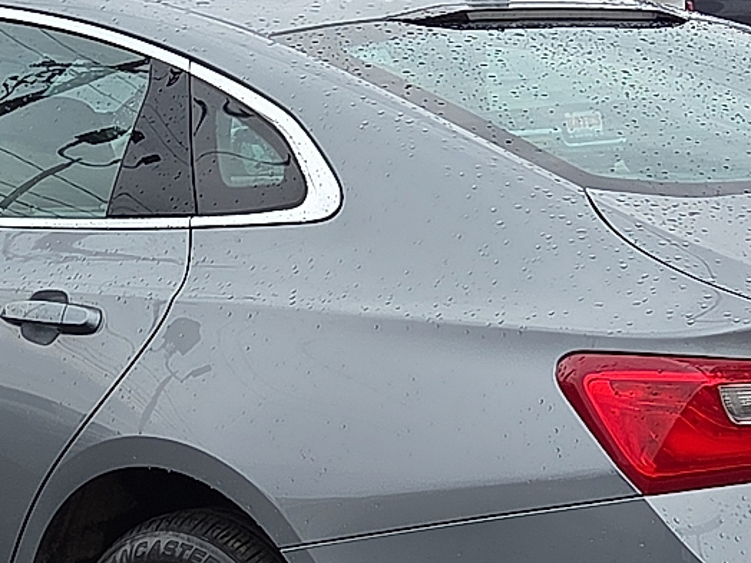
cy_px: 436
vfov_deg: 12.4
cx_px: 343
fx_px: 2582
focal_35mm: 119
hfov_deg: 16.5
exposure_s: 1/1429
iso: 76
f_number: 1.8
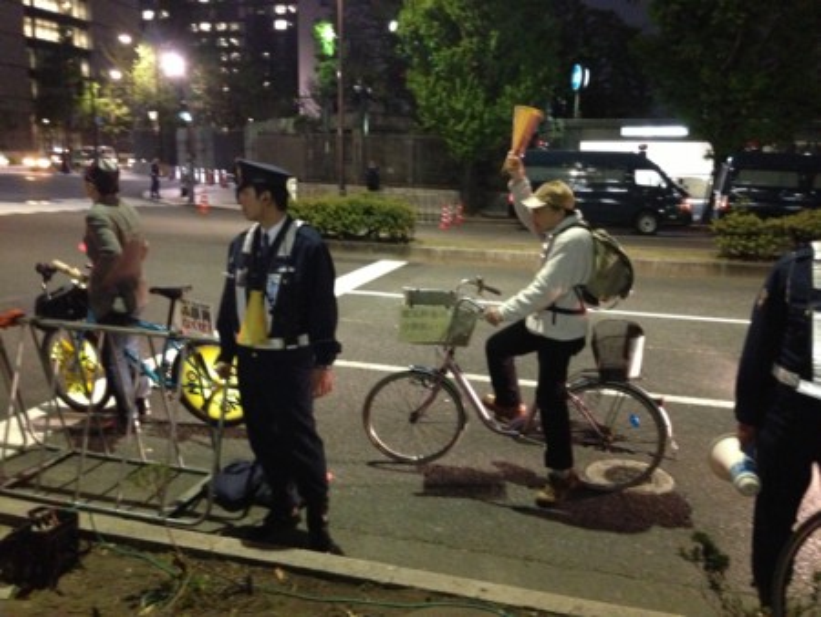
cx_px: 410
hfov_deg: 55.3
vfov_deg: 43.0
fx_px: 783
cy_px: 308
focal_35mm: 33
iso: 800
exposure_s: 1/15
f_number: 2.4
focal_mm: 4.13
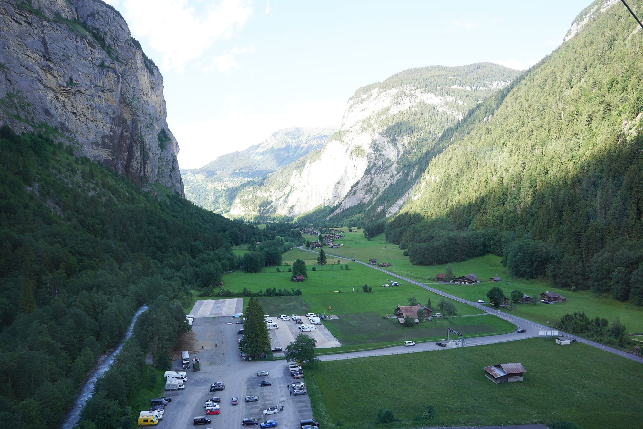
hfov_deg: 73.7
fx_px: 429
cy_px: 214
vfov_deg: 53.1
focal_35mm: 24
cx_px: 322
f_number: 3.5
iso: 100
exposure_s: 1/100
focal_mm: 24
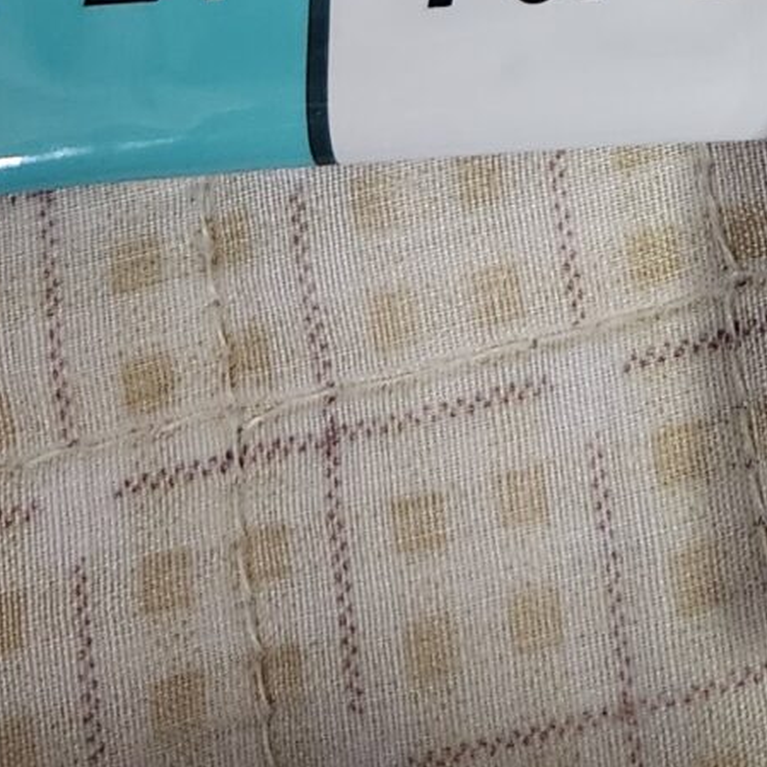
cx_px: 1211
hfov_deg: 13.9
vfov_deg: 13.3
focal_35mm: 116
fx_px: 2908
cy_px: -678
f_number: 1.8
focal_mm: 5.4
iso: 400
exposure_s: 1/120
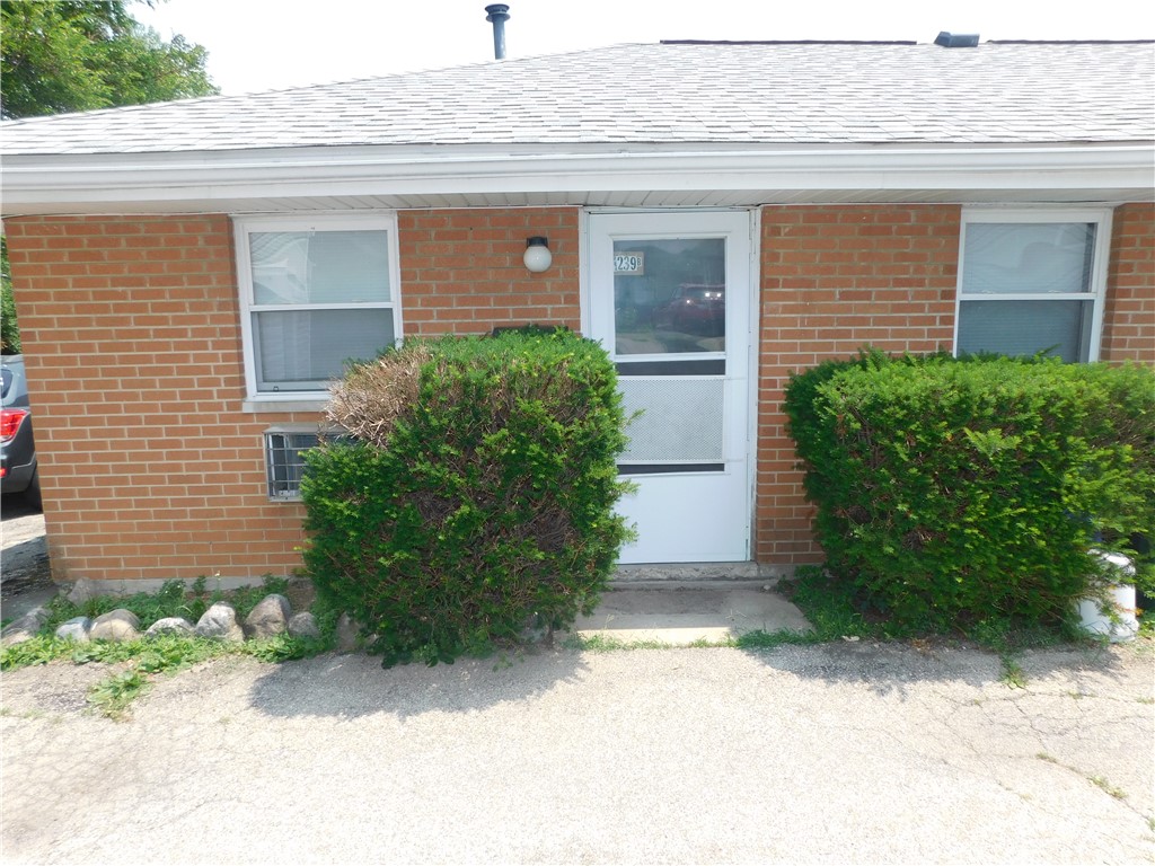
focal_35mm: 23
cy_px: 433
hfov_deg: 73.9
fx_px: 767
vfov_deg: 58.9
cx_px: 578
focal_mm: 4
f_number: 3
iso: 125
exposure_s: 1/640
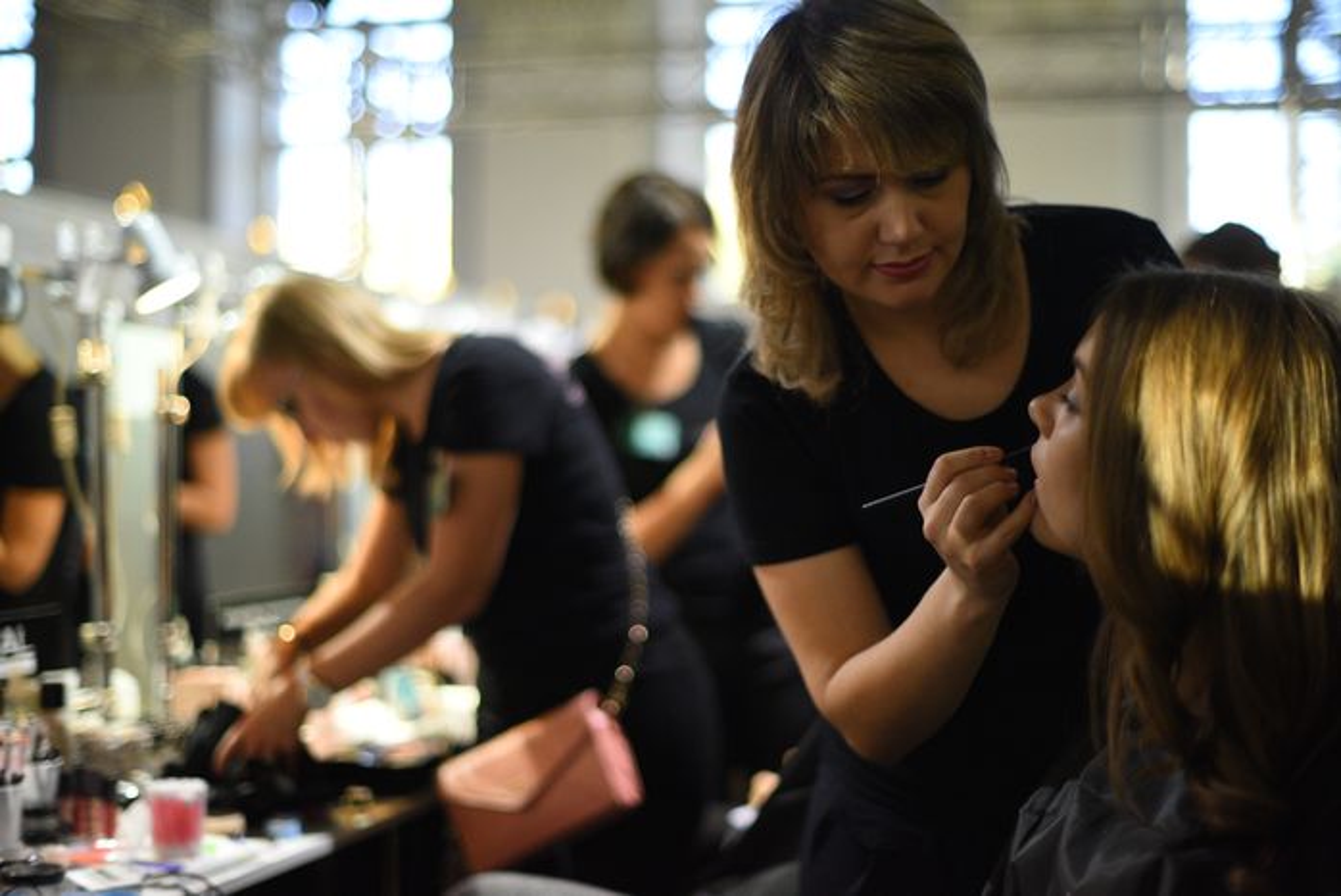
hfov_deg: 39.6
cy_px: 448
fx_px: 1863
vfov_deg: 27.0
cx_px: 670
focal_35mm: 50
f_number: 1.4
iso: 2500
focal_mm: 50
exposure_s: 1/2000
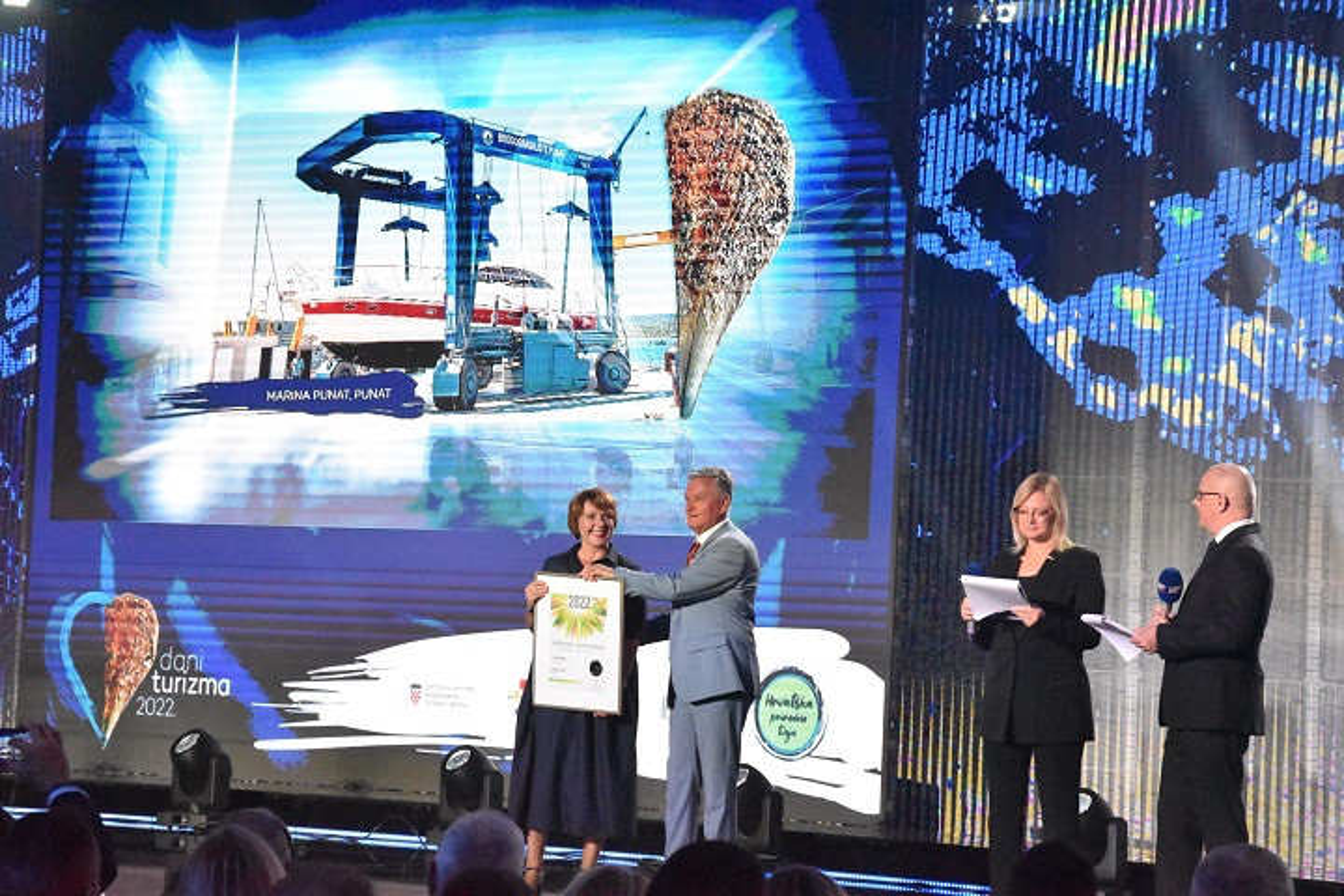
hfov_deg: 19.5
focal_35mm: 105
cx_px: 672
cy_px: 448
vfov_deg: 13.0
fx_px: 3920
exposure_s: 1/800
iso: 12800
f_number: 7.1
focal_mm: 70
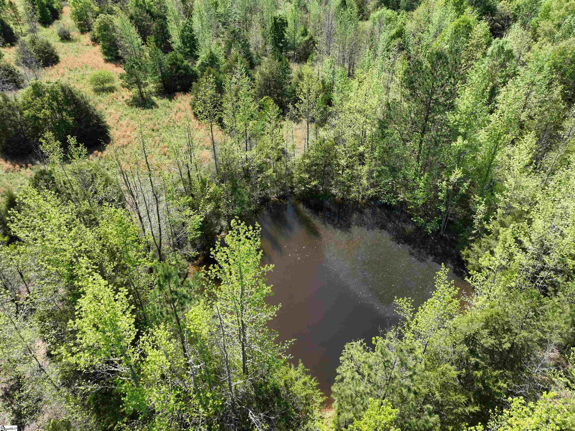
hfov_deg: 71.6
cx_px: 288
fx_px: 398
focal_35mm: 24
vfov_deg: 56.8
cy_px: 216
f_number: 2.8
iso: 100
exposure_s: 1/120
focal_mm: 12.29
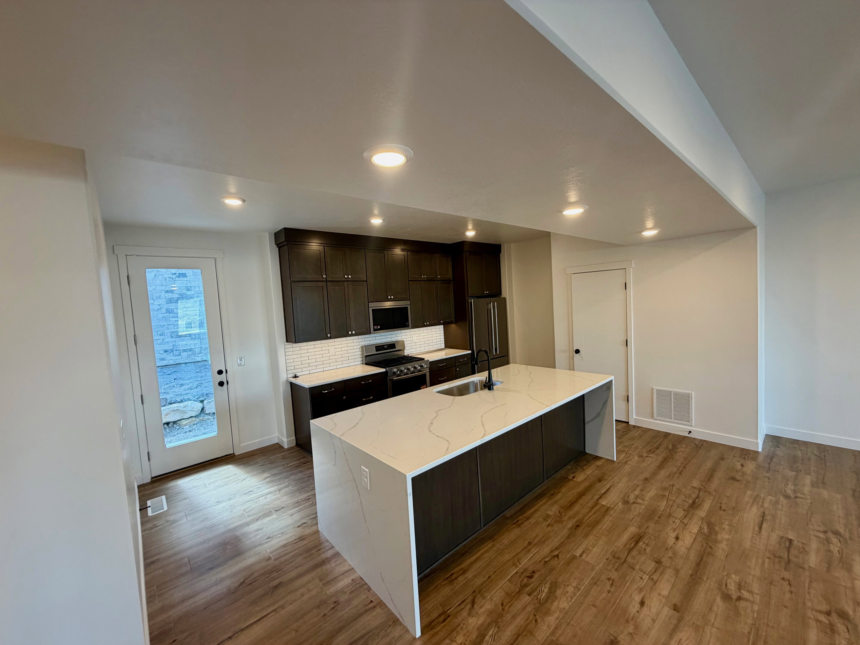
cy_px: 322
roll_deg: +3.2
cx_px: 430
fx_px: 348
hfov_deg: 102.1
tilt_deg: -3.7
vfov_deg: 85.7
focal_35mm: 14
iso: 160
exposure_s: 1/120
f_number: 2.2
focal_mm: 2.22
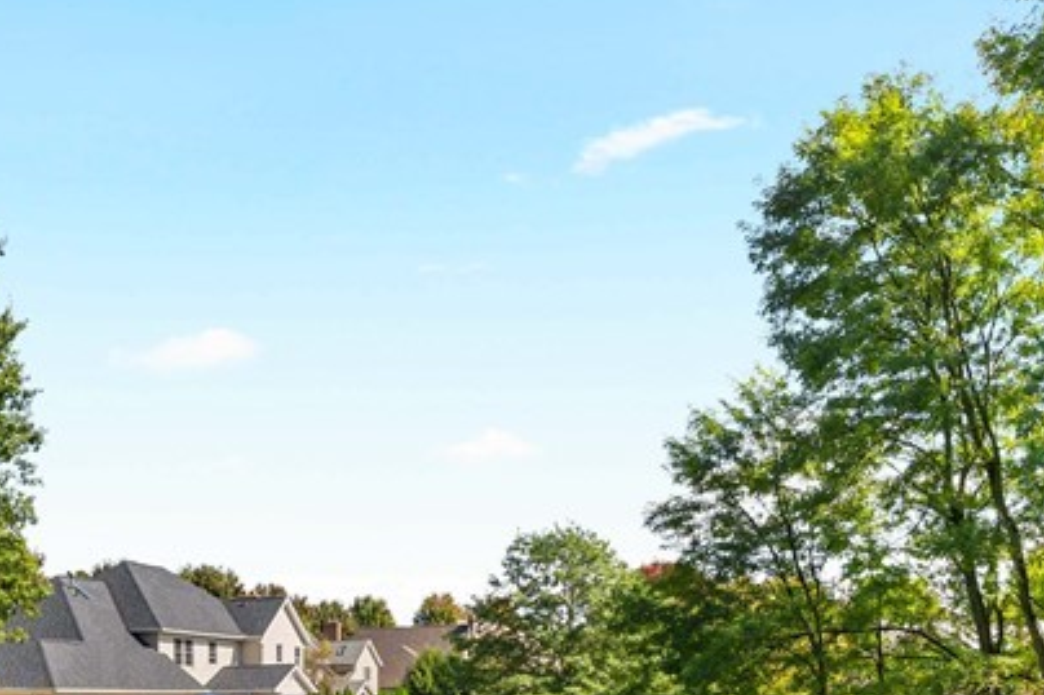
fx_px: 1246
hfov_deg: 44.7
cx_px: 333
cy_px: 633
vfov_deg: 29.8
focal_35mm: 43
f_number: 8
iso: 400
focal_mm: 16
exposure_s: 1/640
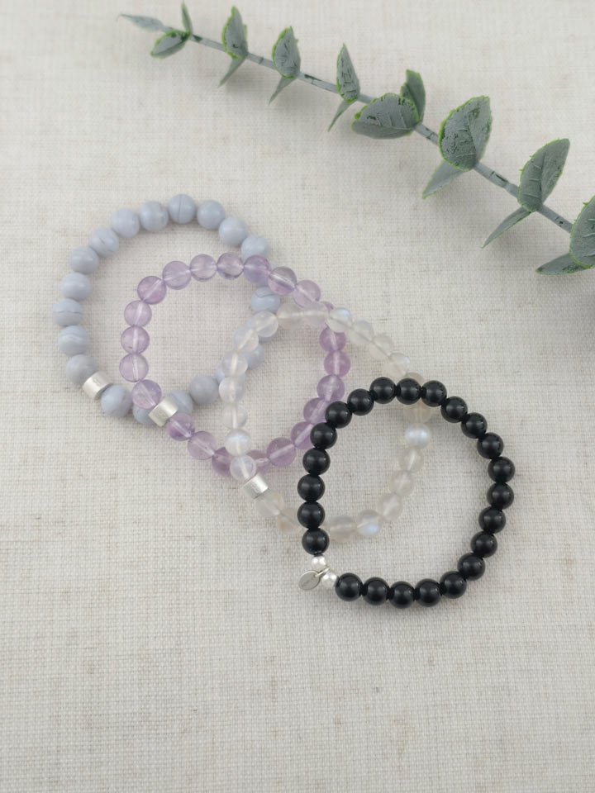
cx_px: 298
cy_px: 396
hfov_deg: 29.1
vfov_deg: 38.2
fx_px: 1146
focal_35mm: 50
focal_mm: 6.54
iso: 72
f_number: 16
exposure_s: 1/667
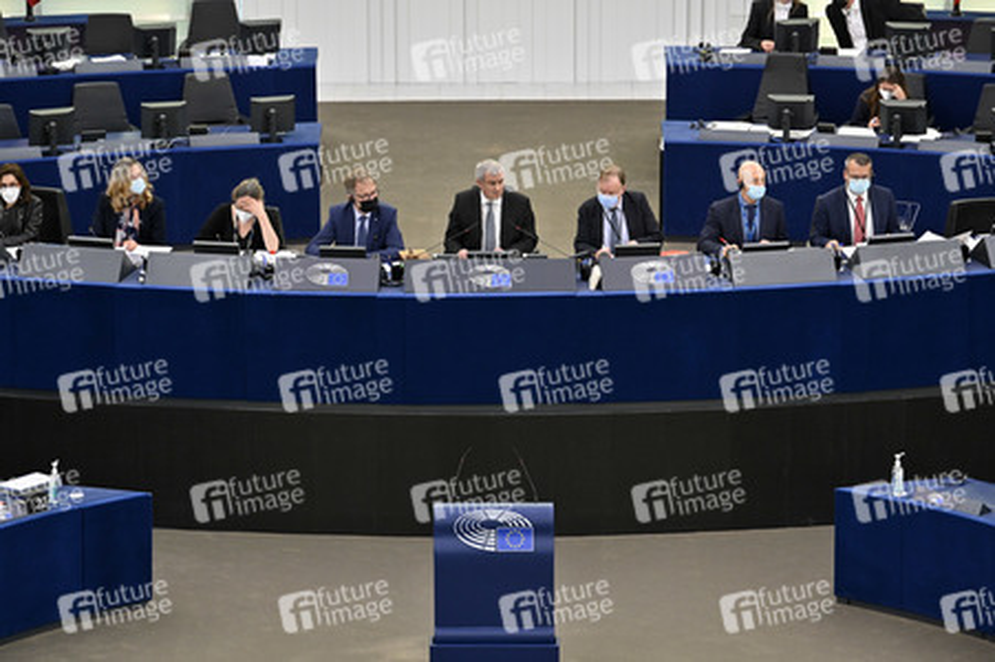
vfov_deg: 7.0
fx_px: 5385
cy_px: 331
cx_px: 498
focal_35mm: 195
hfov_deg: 10.6
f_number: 4
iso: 1600
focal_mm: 195
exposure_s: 1/320
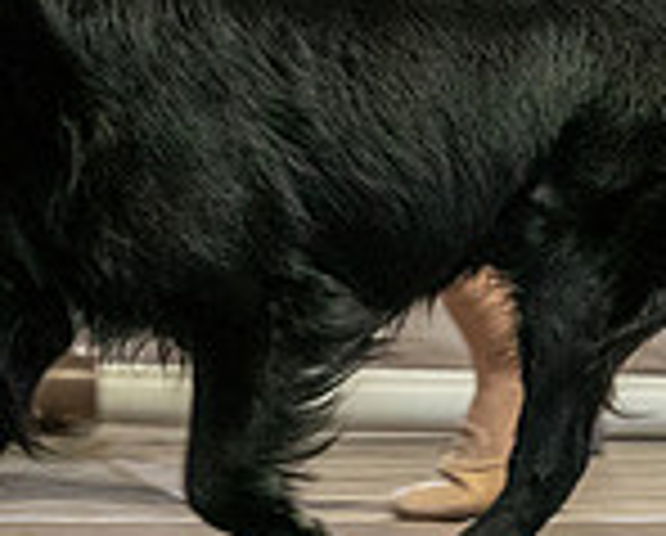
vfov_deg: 2.1
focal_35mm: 740
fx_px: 14615
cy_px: -122
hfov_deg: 2.6
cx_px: 187
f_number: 3.5
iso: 6400
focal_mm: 173
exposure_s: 1/250
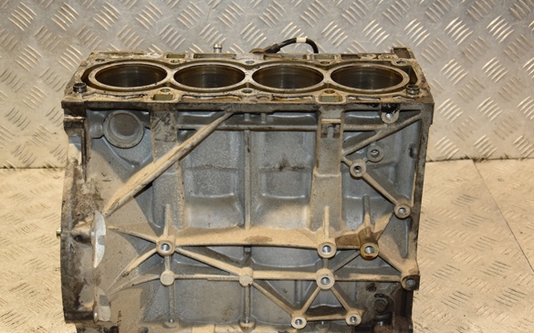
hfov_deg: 34.8
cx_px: 253
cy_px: 190
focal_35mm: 59
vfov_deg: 22.1
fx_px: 852
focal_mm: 35
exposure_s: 1/160
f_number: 5
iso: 800
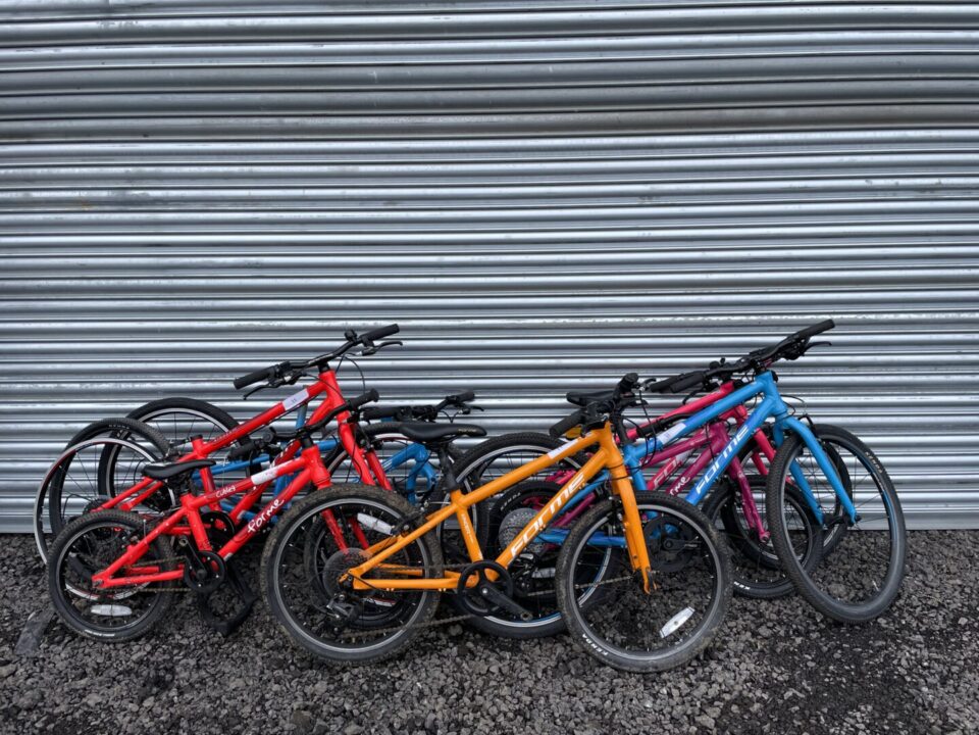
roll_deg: +1.9
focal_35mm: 26
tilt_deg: -12.2
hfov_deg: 67.3
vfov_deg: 53.1
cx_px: 490
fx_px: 735
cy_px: 368
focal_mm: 4.2
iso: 32
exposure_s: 1/698
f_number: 1.6
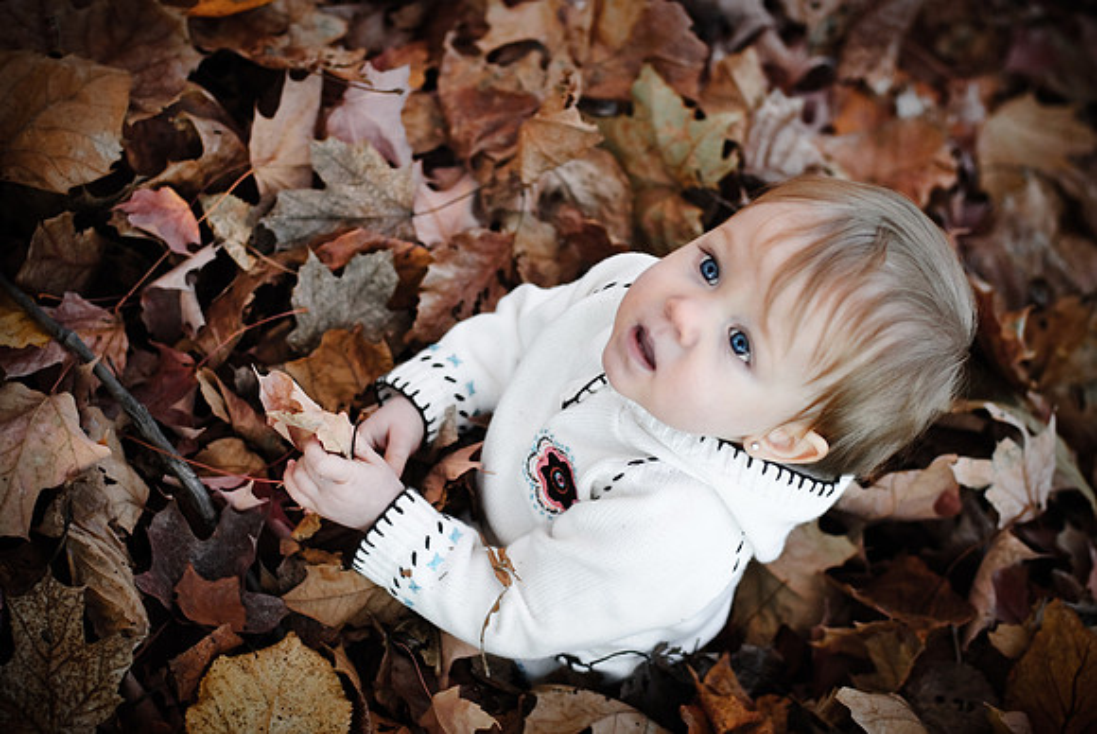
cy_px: 367
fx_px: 2288
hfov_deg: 27.0
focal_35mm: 75
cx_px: 548
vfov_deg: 18.2
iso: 250
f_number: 2.5
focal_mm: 50
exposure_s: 1/250
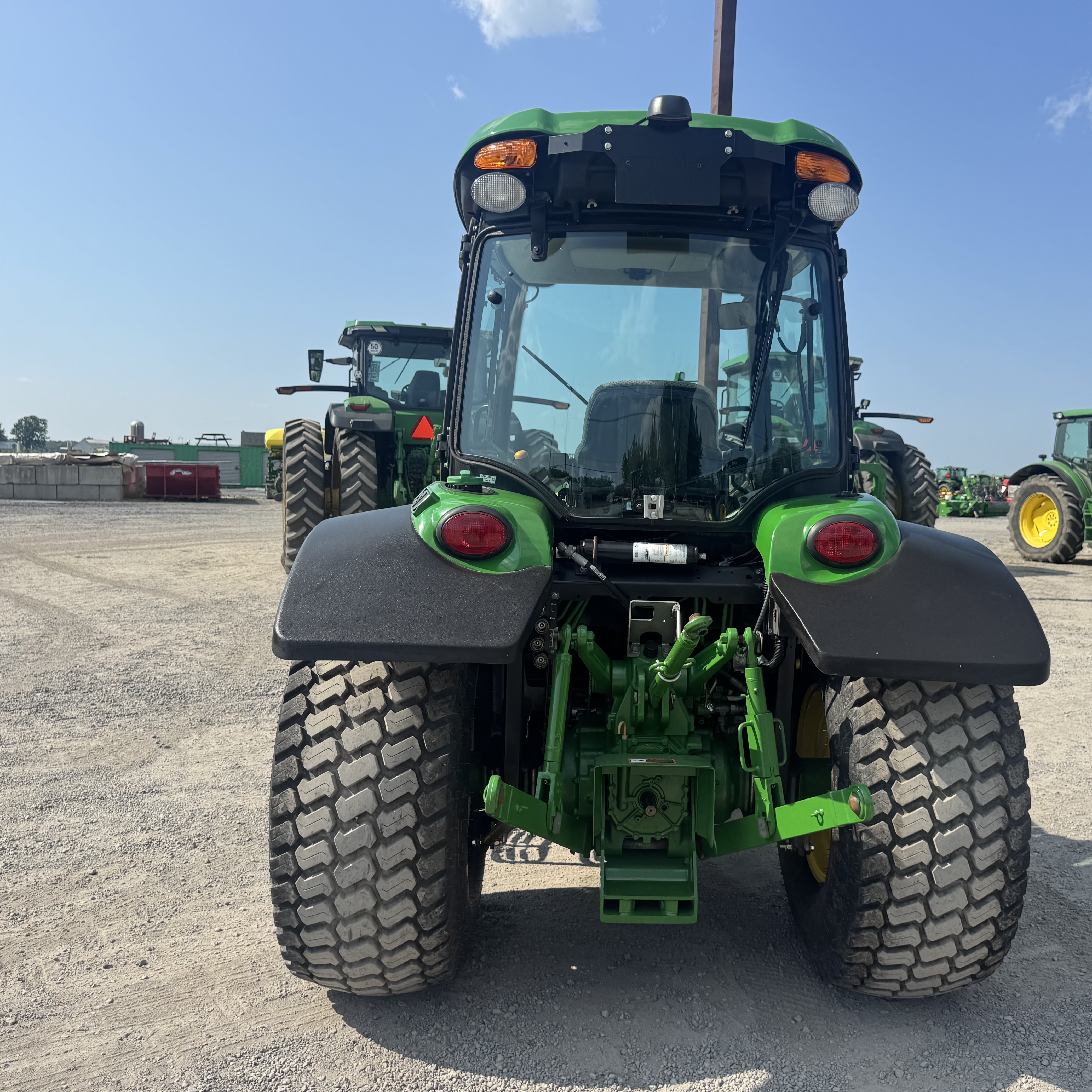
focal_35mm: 29
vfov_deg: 55.6
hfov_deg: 55.4
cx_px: 619
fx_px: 1035
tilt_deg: -3.7
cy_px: 551
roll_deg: -1.4
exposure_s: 1/4608
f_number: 1.78
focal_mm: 6.76
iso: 80
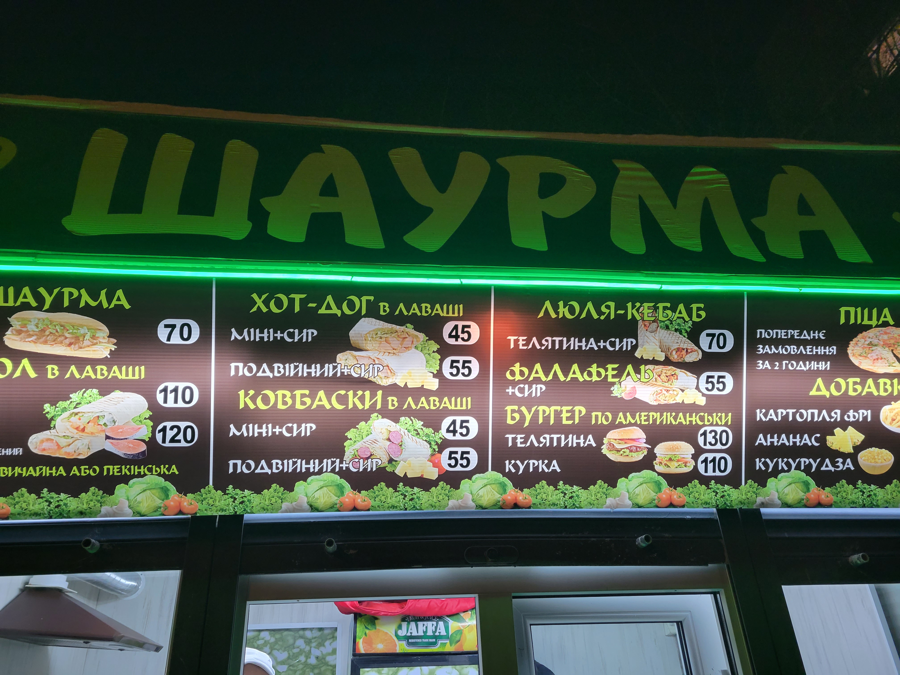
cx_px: 450
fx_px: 676
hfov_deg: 67.3
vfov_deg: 53.1
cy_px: 338
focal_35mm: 26
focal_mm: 5.4
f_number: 1.8
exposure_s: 1/100
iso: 250
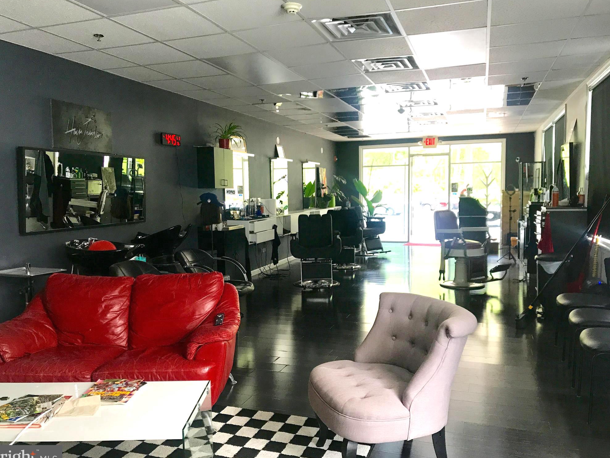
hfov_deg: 61.7
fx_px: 511
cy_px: 233
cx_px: 301
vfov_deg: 48.2
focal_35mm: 29
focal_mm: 3.99
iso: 25
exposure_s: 1/30
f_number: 1.8
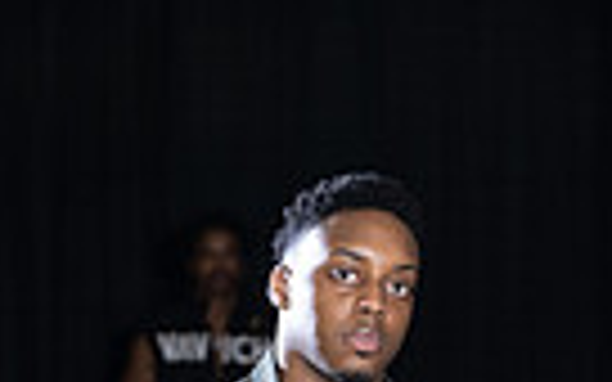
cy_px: 1002
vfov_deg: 3.3
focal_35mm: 390
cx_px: 310
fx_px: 6505
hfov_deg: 5.4
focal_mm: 116
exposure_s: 1/160
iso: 1250
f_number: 6.3
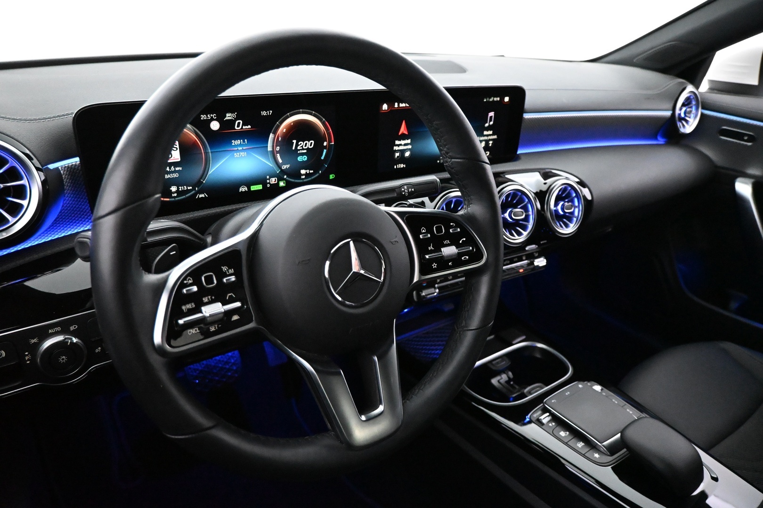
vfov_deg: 53.1
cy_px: 254
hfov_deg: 73.7
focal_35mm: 24
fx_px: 509
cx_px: 382
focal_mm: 16
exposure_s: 1/60
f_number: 3.5
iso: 9000
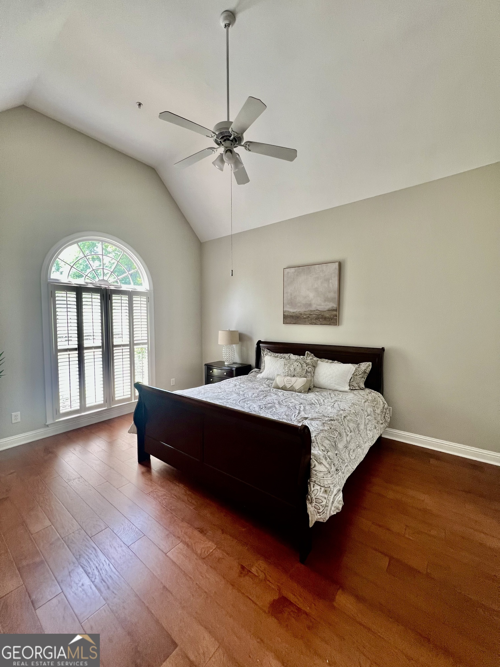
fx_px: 250
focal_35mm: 13
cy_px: 334
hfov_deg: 89.9
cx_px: 250
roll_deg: -0.7
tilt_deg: -3.3
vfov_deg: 106.2
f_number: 1.8
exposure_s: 1/60
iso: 160
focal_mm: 1.57
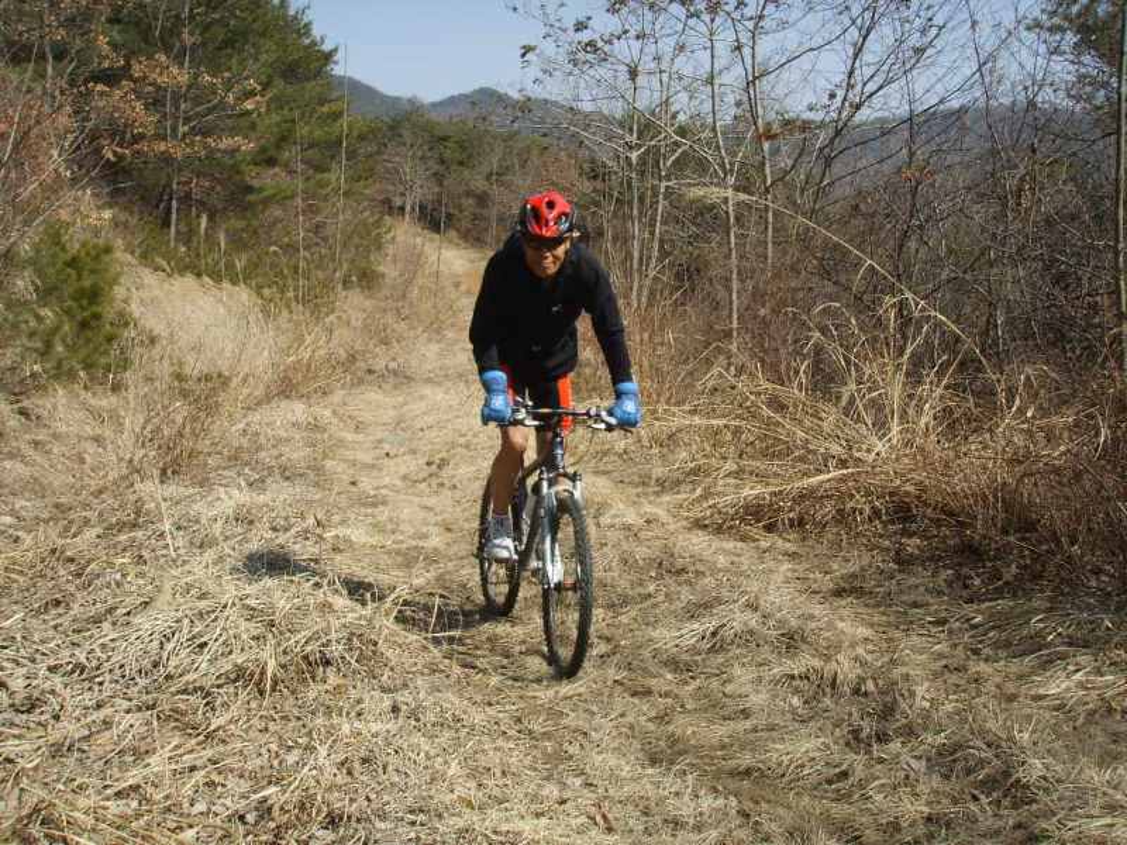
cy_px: 422
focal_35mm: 39
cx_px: 564
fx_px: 1270
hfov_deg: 47.9
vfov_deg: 36.8
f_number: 6.3
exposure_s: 1/250
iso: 50
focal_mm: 6.6
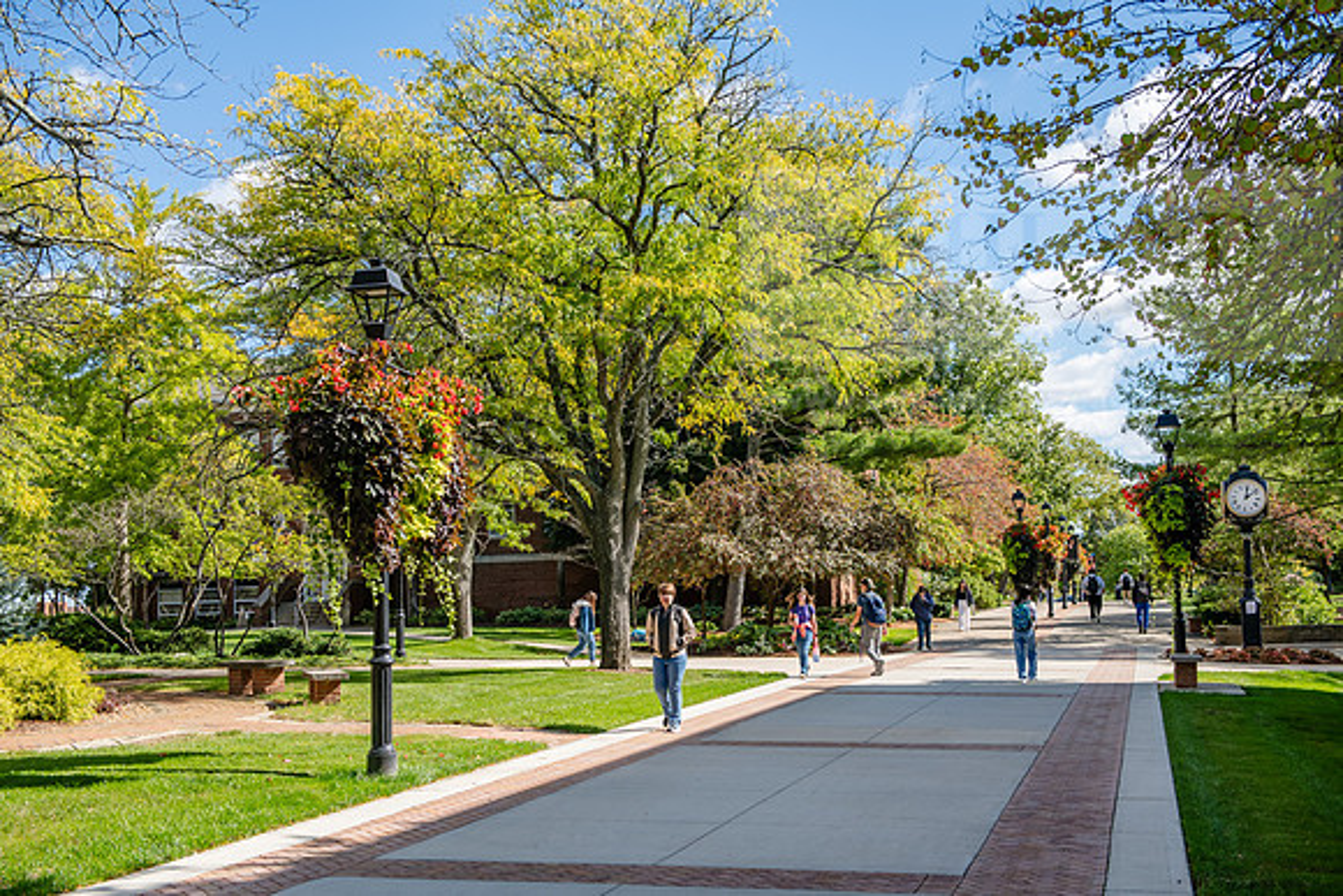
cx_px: 672
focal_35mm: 48
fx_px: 1791
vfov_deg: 28.1
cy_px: 448
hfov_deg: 41.1
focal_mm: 48
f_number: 5
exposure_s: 1/400
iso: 125
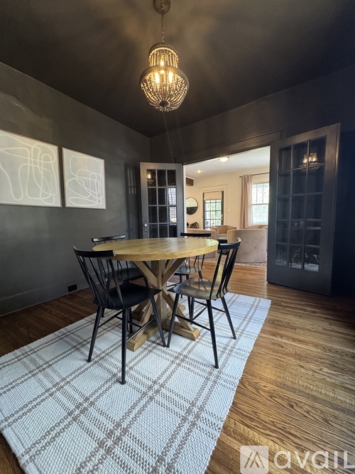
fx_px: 191
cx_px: 178
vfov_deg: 102.1
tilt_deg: -4.5
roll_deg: +1.0
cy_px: 237
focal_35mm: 14
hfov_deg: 85.7
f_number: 2.2
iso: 320
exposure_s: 1/60
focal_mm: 2.22
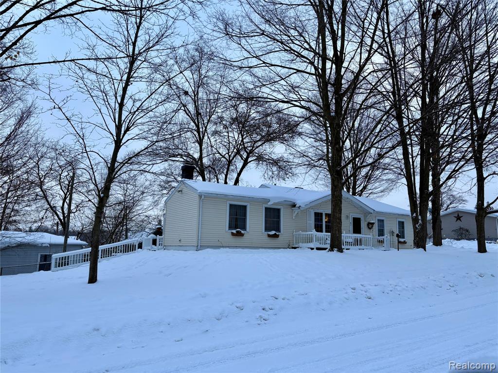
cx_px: 249
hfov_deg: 67.3
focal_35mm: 26
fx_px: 374
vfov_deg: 53.1
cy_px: 186
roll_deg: -1.3
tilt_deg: +9.4
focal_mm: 5.96
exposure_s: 1/694
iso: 50
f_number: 1.6
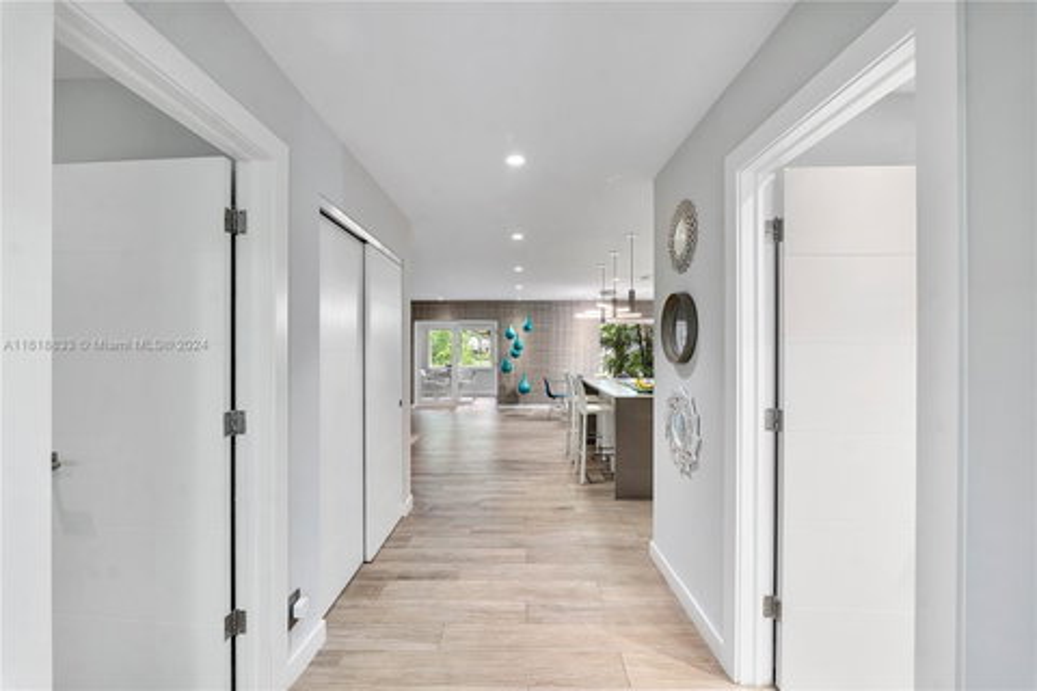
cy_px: 346
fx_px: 432
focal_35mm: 15
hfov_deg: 100.4
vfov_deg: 77.3
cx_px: 518
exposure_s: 1/1.67
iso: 160
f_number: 11
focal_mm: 10
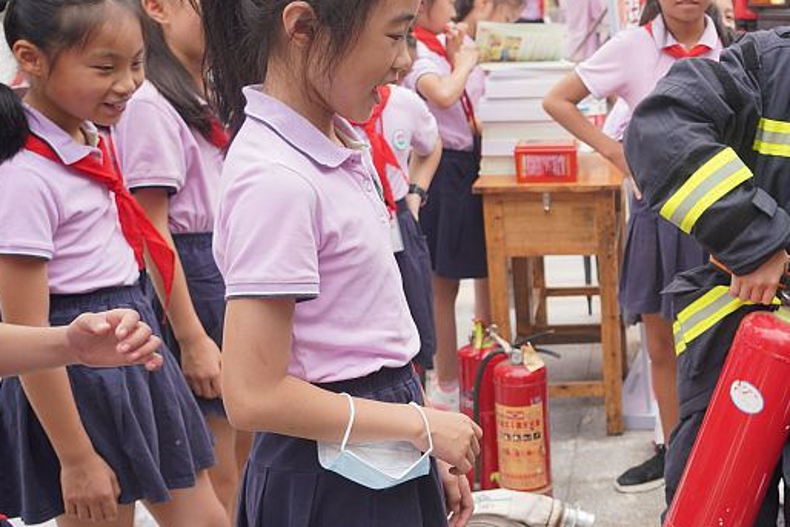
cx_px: 839
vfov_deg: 24.2
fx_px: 1229
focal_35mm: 56
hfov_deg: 32.0
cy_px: 313
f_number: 4
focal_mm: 24
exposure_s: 1/320
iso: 125
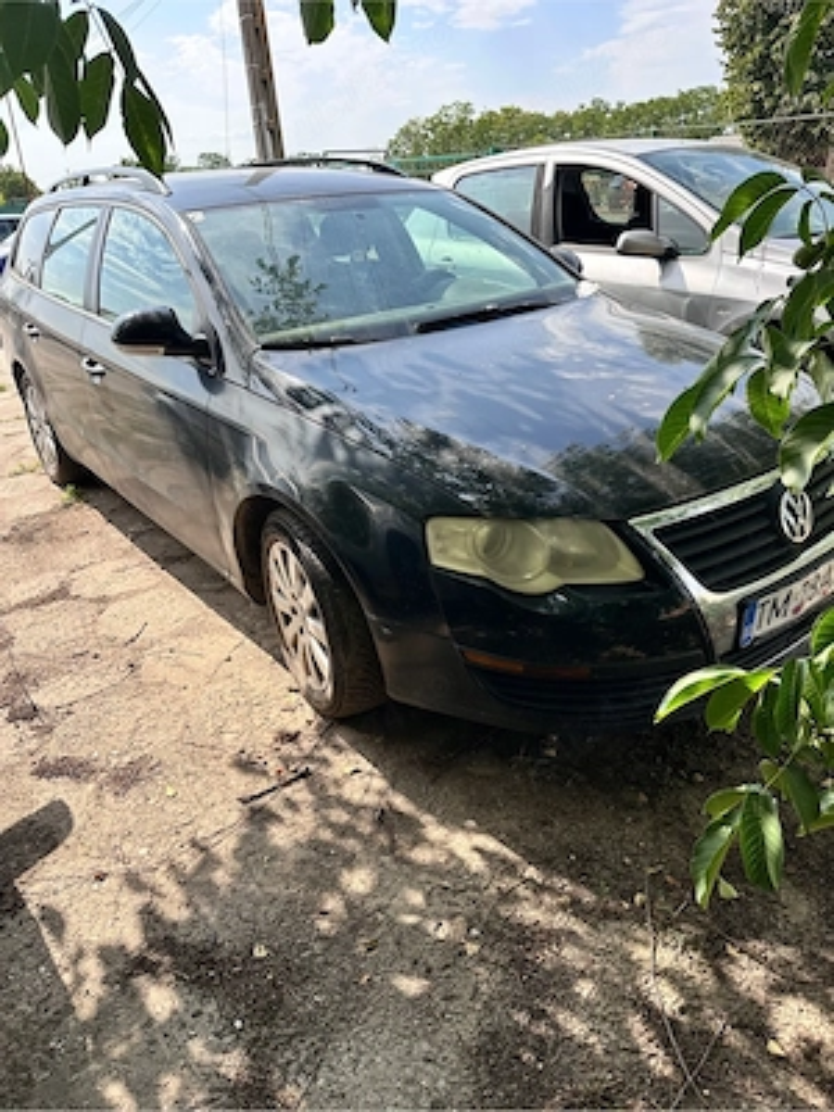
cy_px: 556
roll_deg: +3.1
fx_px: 771
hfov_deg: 56.8
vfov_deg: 71.6
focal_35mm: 24
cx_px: 417
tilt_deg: -26.5
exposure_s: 1/2070
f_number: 1.78
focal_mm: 6.86
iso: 80
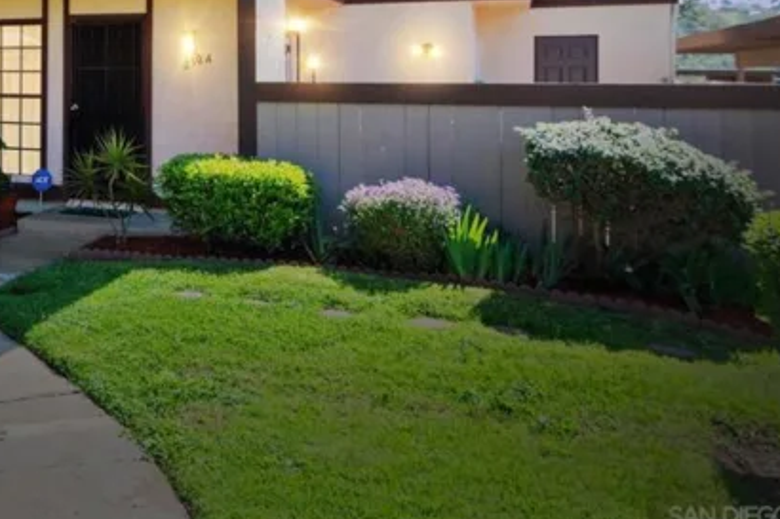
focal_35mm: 39
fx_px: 845
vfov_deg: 31.6
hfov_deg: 44.4
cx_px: 56
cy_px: 0
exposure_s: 1/2000
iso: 800
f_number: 8
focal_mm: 19
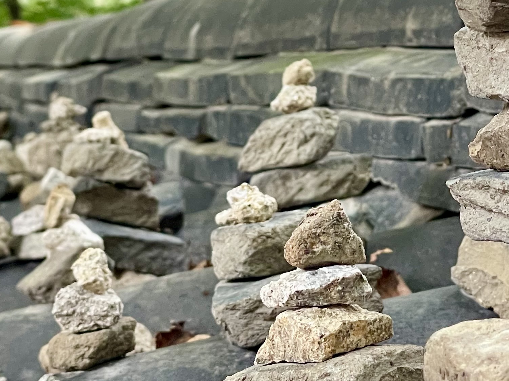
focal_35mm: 140
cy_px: 81
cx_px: 304
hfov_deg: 14.1
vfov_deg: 10.6
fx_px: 2058
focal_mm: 6
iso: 200
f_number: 2
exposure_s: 1/63
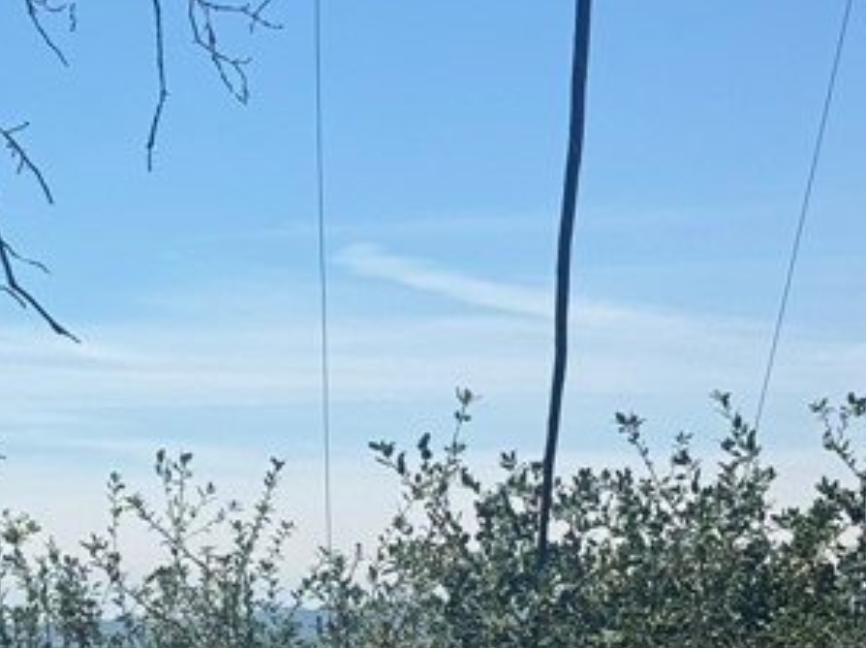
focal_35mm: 165
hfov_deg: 11.6
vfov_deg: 8.9
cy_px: 761
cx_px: -340
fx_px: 4125
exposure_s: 1/4878
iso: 64
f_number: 1.78
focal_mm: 6.76
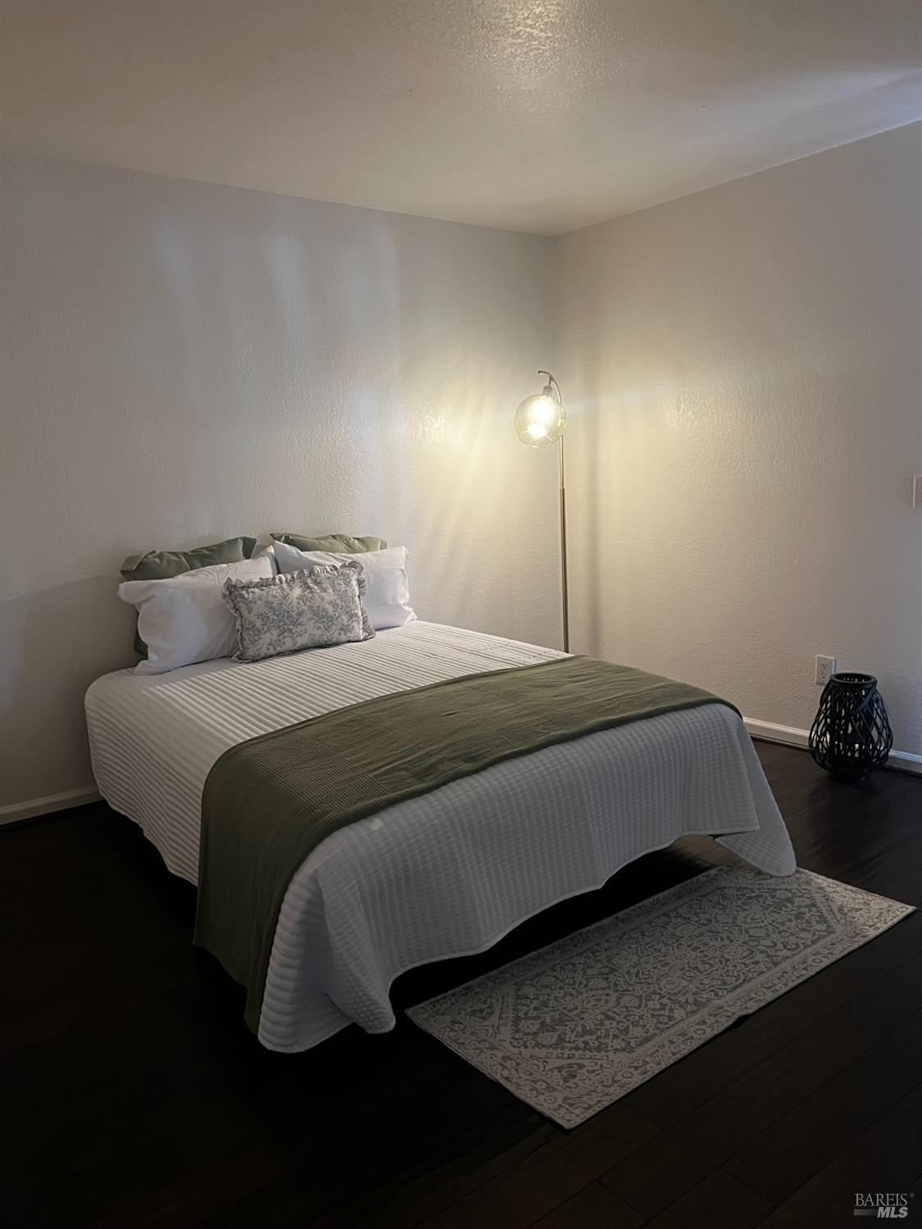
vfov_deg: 67.3
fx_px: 923
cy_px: 614
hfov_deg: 53.1
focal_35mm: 26
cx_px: 461
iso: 320
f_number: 1.5
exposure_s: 1/60
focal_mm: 5.7
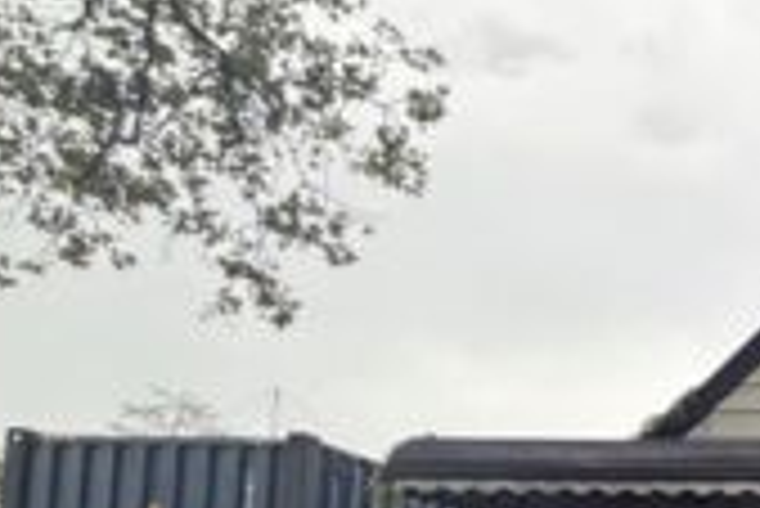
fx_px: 1162
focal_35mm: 55
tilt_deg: +5.1
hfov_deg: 26.0
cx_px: 1156
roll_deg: -0.5
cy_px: 629
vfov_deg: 22.5
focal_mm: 2.22
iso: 160
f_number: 2.2
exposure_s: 1/121
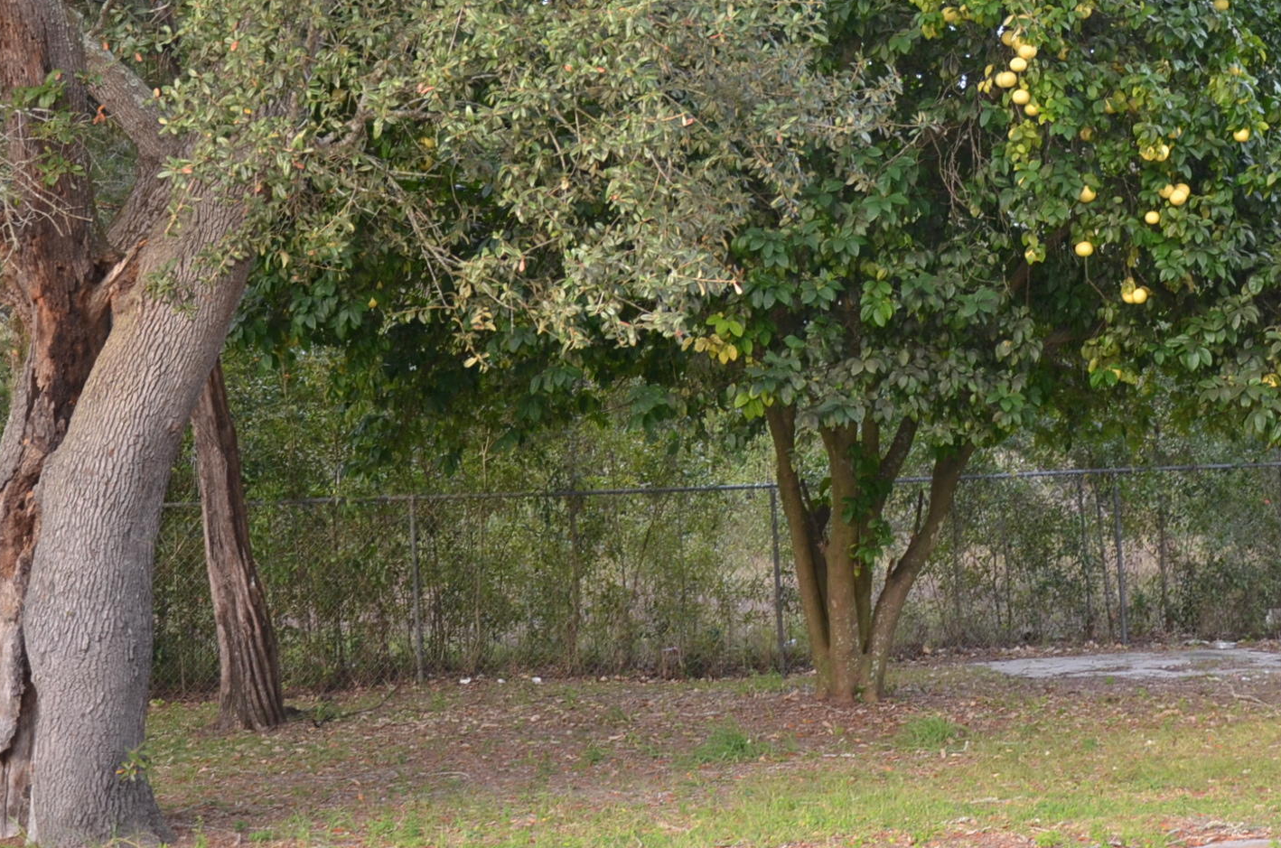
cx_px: 919
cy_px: 126
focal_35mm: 73
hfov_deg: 27.5
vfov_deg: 18.4
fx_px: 2592
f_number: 4
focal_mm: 28
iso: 400
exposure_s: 1/125
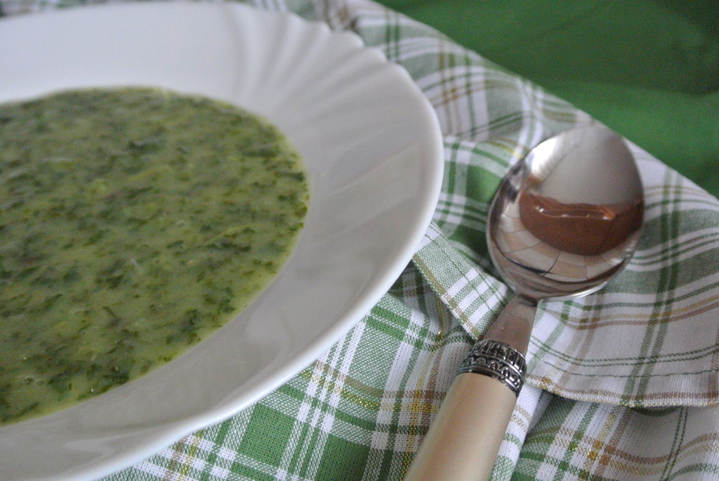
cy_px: 240
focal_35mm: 45
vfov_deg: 30.0
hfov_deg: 43.6
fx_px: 900
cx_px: 360
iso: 2800
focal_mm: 16.9
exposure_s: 1/30
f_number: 4.5
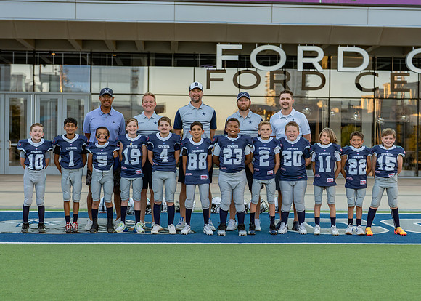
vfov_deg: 20.5
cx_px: 220
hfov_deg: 28.5
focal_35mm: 69
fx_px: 830
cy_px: 167
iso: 250
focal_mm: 50
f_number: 2.5
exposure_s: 1/320
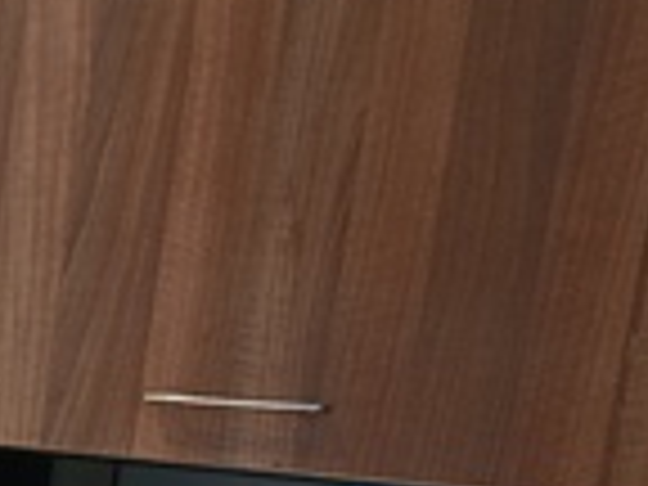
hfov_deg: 21.7
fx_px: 1423
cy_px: 632
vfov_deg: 18.1
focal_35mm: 76
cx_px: -304
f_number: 1.7
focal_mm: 5.24
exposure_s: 1/25
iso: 1789
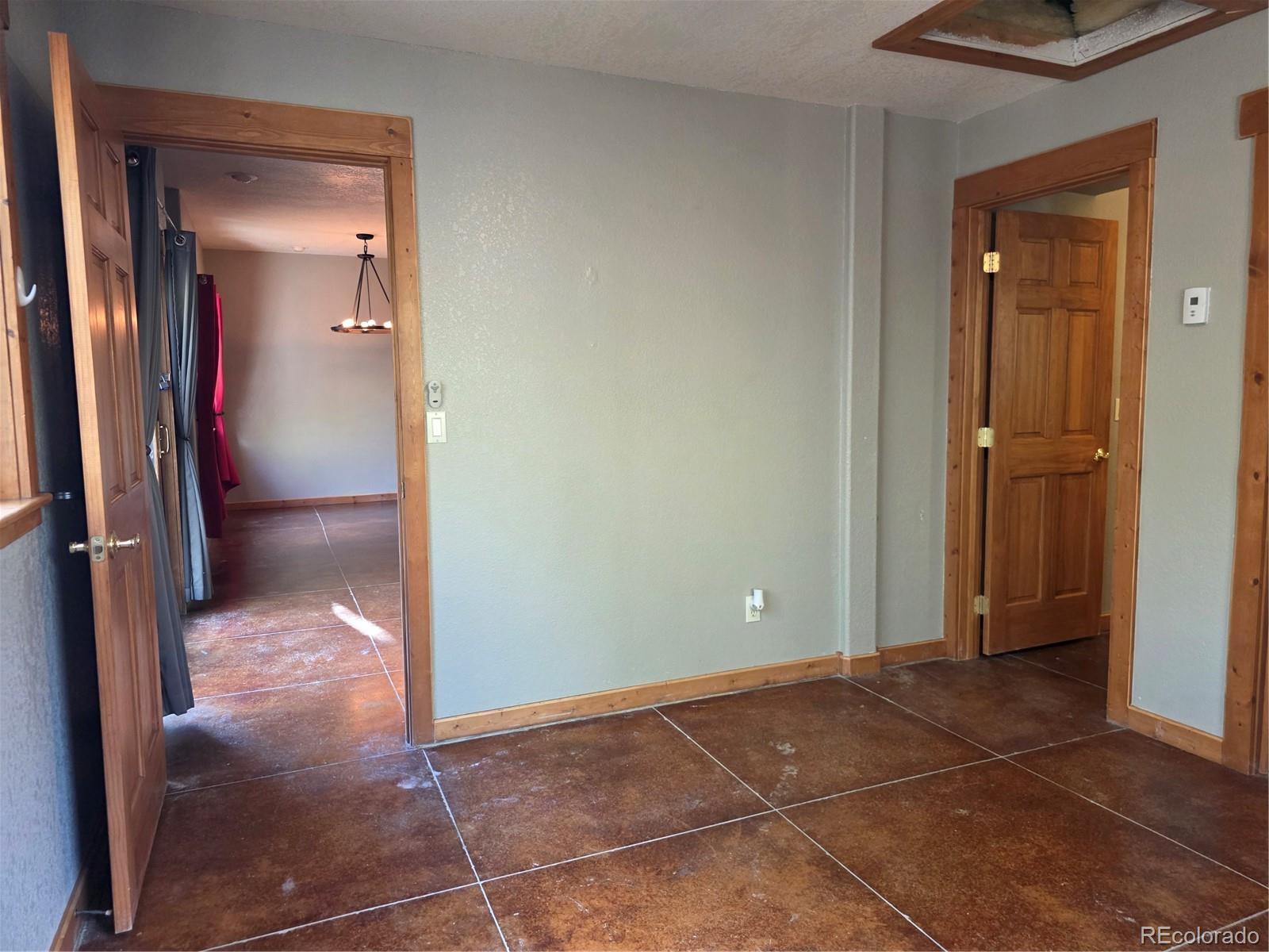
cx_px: 634
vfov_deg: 58.9
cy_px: 476
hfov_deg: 73.9
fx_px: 843
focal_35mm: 23
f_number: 1.7
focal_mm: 6.3
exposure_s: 1/120
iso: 400
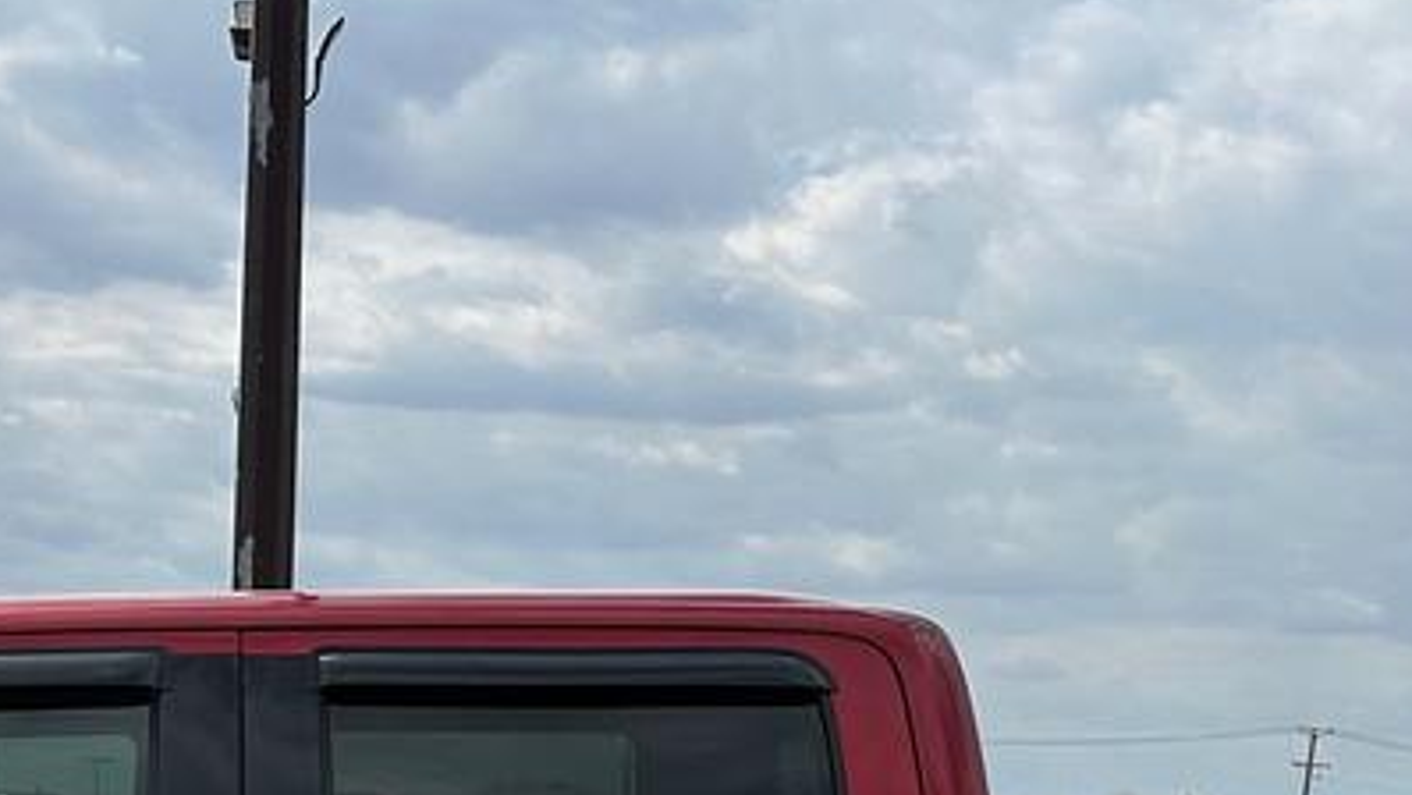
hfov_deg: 25.0
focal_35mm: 84
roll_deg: -2.1
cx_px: 376
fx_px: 3145
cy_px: 1395
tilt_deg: -8.4
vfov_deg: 13.1
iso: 80
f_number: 1.78
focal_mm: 6.86
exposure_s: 1/5000
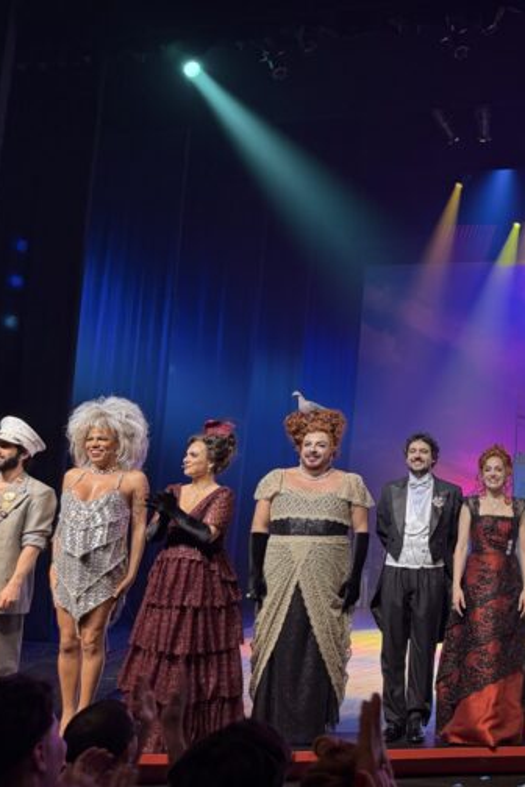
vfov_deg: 50.7
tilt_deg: +9.4
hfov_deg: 31.9
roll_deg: -2.6
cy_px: 400
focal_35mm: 38
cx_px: 542
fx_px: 831
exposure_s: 1/94
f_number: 1.78
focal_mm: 6.76
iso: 200
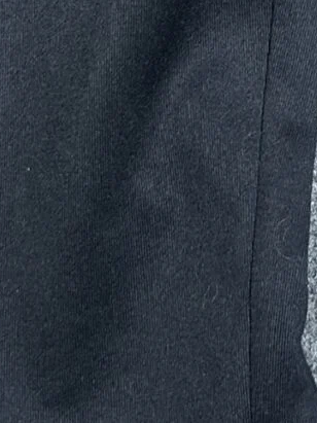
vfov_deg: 11.4
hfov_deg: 9.0
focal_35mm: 162
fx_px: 1979
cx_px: 388
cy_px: -306
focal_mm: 5.7
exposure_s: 1/50
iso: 80
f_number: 1.5
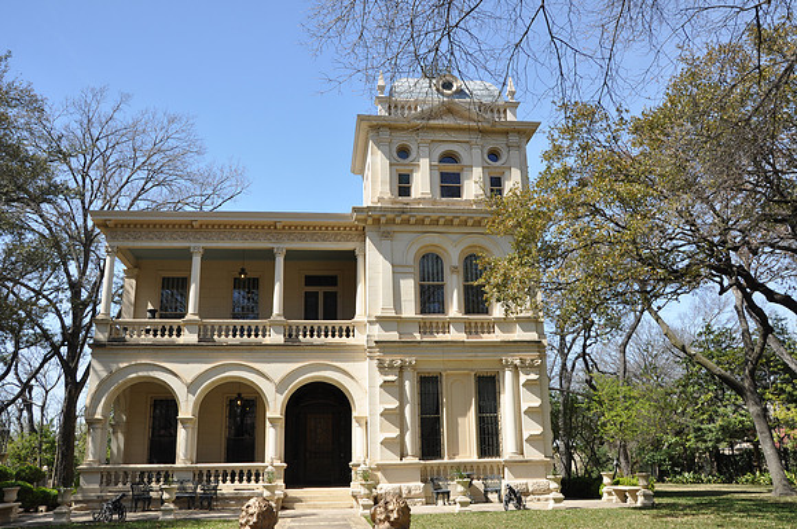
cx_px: 398
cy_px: 264
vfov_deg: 41.6
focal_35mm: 32
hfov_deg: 59.6
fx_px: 696
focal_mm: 21
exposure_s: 1/100
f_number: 10
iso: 200
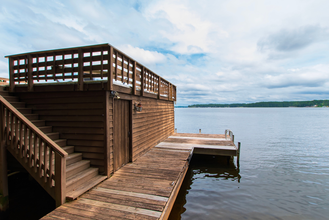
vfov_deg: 77.3
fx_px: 137
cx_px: 164
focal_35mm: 15
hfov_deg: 100.4
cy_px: 110
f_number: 8
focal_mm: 10
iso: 250
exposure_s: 1/200
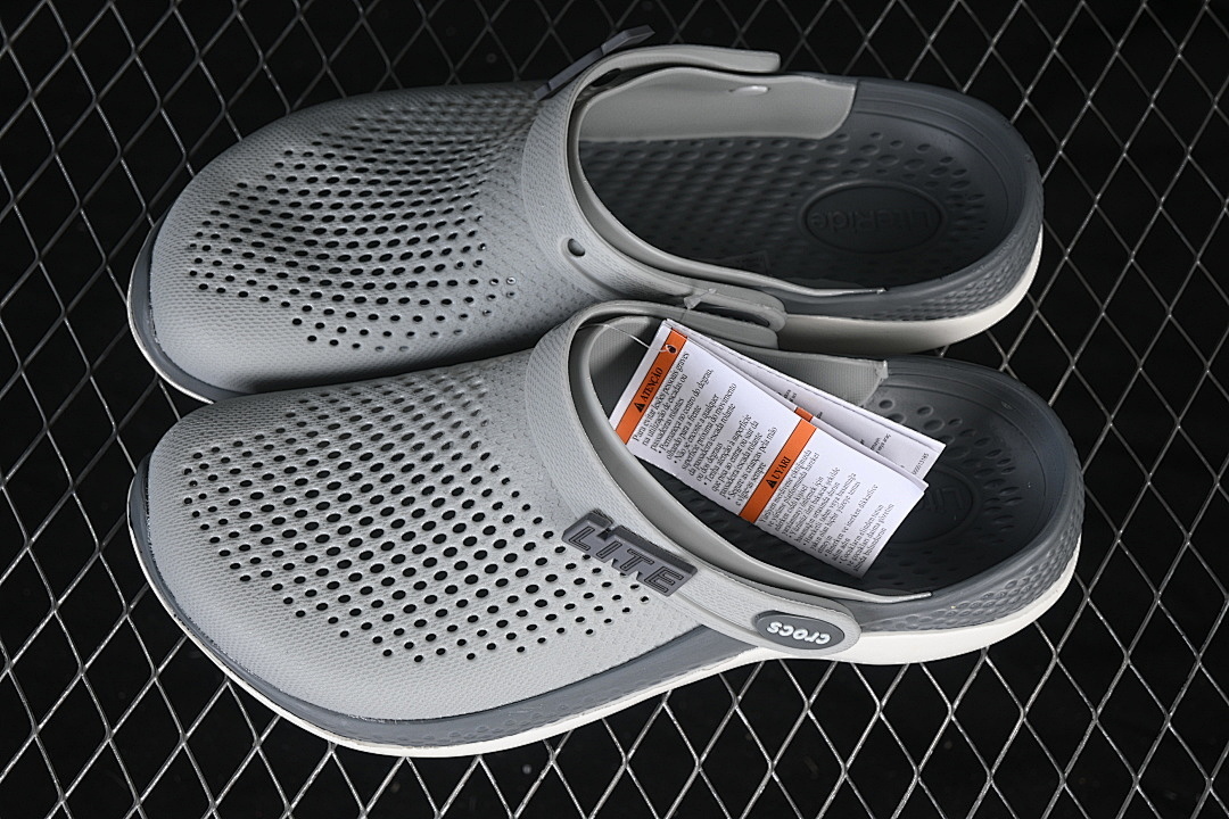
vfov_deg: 18.2
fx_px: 2560
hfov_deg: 27.0
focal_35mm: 75
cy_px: 410
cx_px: 614
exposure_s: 1/80
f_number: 7.1
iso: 160
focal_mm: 50
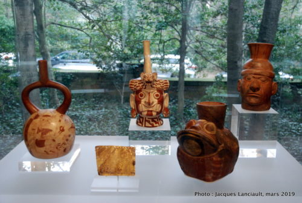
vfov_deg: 33.1
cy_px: 102
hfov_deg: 47.9
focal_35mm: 40
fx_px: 340
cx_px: 151
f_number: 5
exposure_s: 1/100
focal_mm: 27
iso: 1600
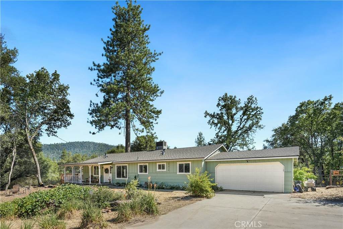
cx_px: 172
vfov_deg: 61.9
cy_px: 114
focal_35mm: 20
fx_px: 191
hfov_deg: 84.0
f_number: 8
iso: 100
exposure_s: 1/60
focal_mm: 20
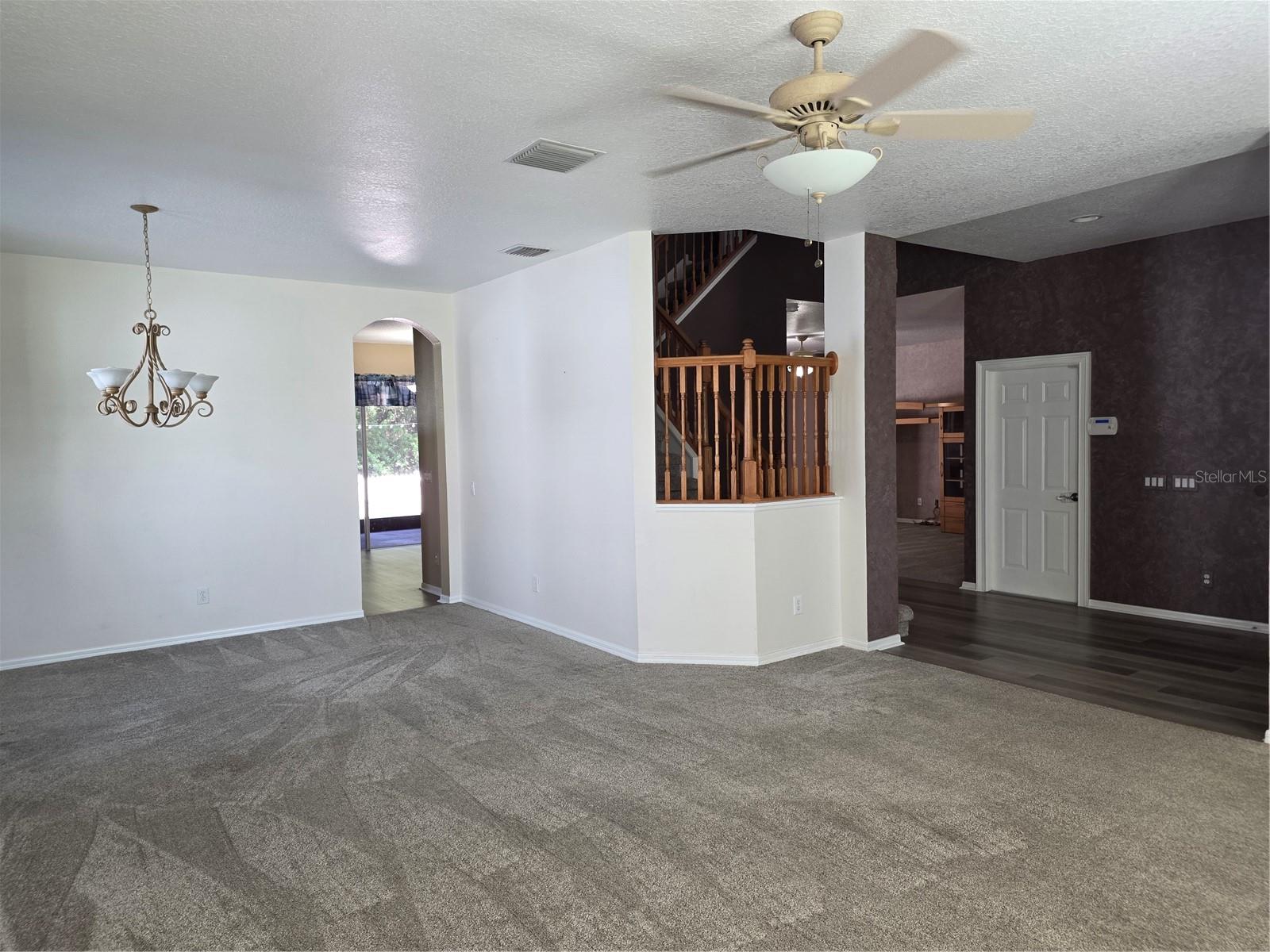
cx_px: 635
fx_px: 844
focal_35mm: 23
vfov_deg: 58.9
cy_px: 476
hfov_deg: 73.9
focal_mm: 6.25
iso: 200
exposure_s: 1/120
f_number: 1.7
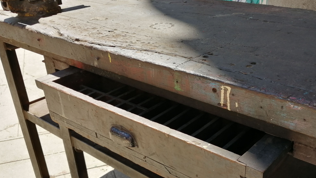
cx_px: 190
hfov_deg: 52.4
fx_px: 318
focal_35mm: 38
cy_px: 120
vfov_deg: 30.9
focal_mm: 3.62
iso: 50
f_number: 1.8
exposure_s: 1/529
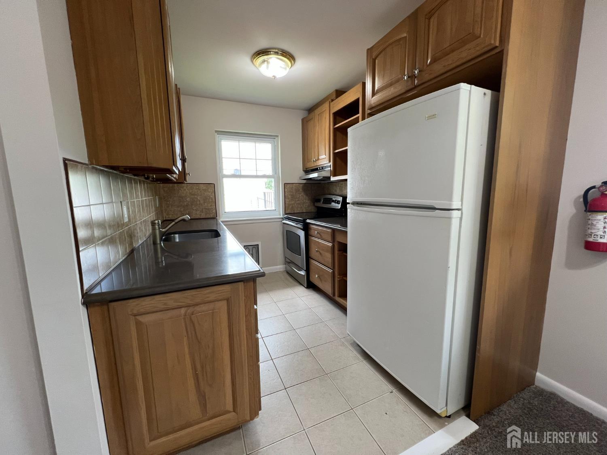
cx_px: 304
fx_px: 228
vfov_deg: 89.9
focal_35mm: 13
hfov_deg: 106.2
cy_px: 228
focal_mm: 1.57
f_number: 1.8
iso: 125
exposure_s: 1/120
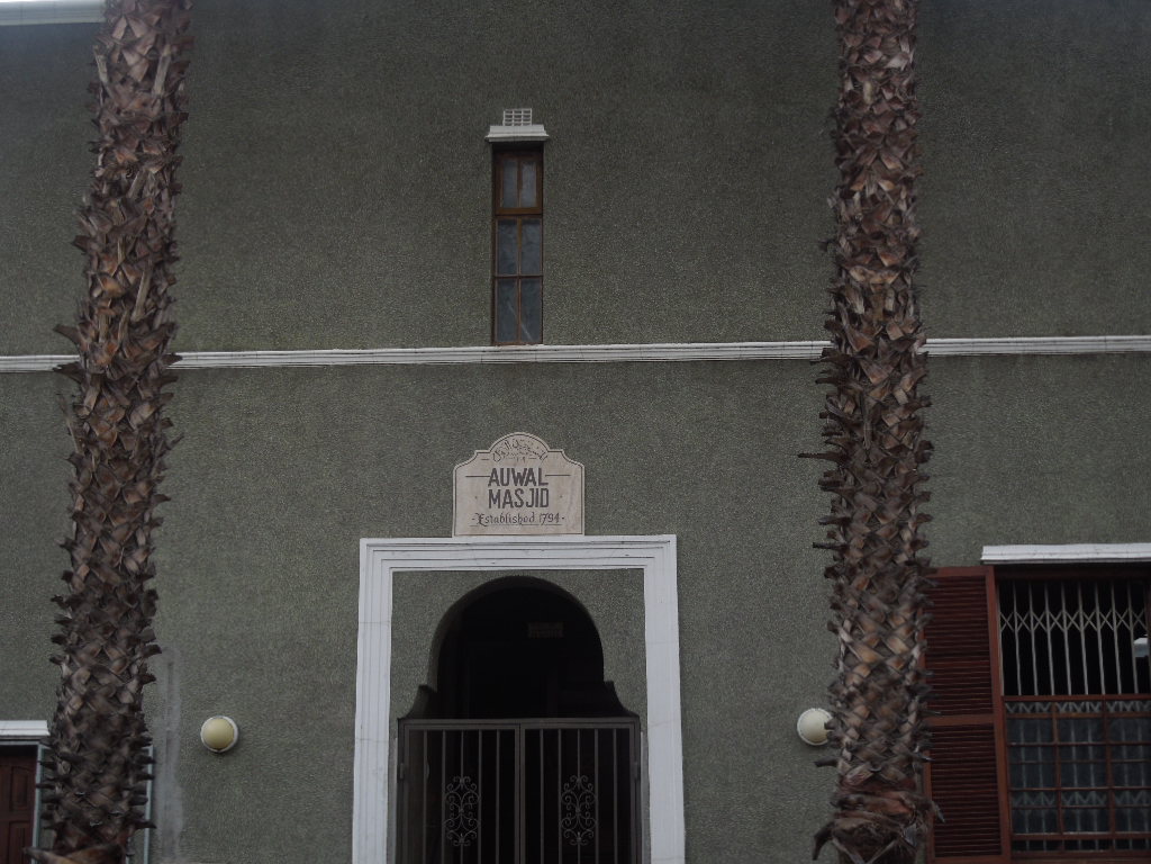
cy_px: 432
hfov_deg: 35.5
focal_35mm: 54
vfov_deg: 27.0
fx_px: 1796
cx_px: 576
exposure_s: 1/160
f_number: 4.2
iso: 100
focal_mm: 9.8
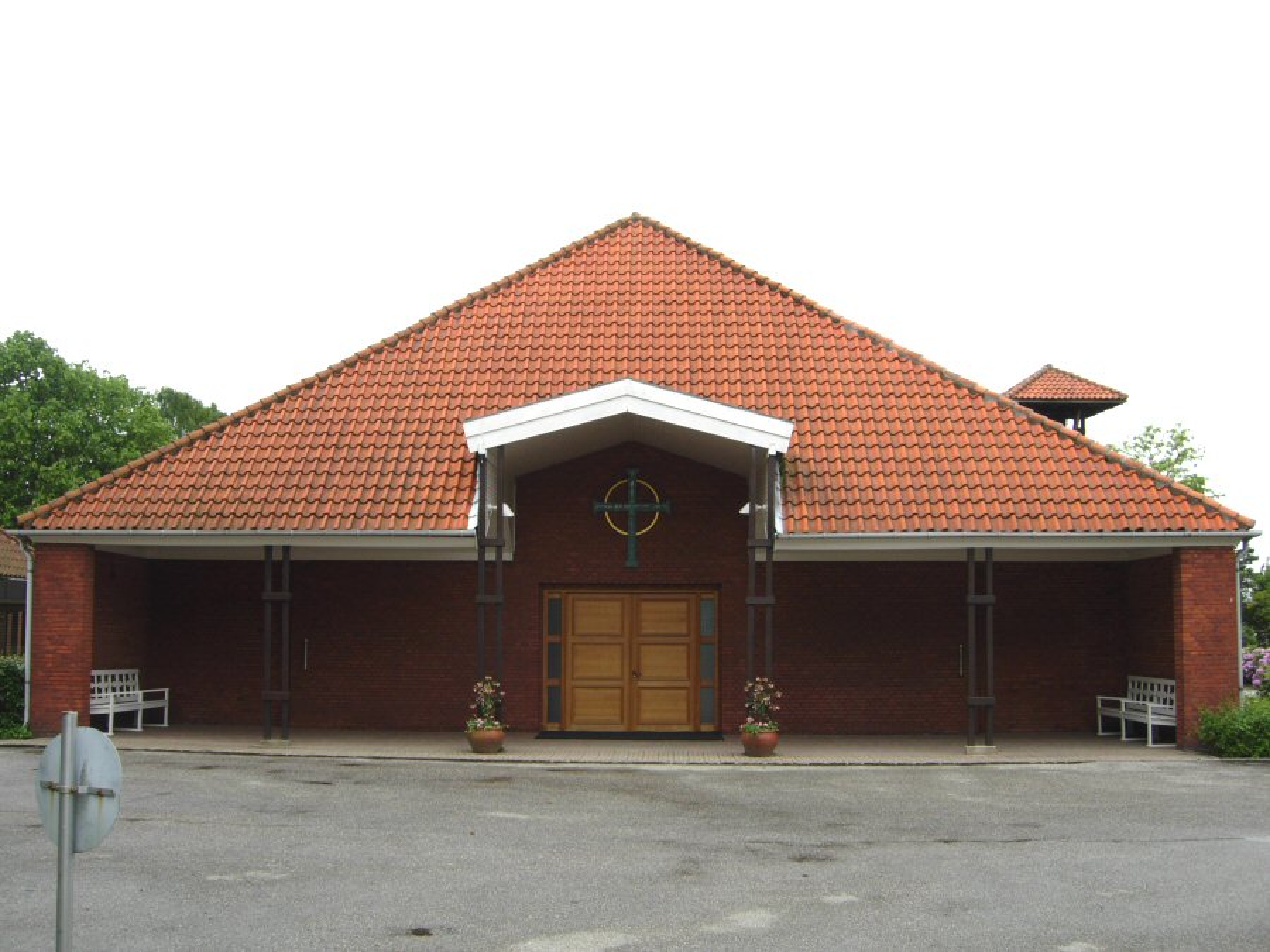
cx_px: 635
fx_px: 1321
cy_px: 476
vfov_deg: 39.7
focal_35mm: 36
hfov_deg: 51.4
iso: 50
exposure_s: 1/242
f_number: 3.8
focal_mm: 7.5
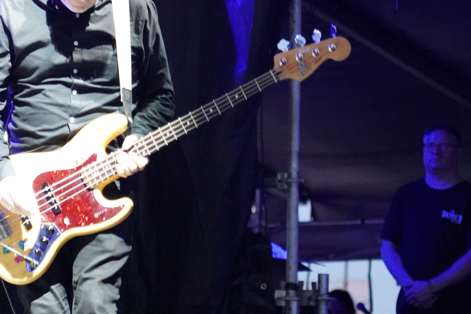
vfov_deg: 5.6
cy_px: 58
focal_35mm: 243
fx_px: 3179
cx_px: 56
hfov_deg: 8.4
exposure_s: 1/100
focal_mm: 105
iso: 12800
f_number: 4
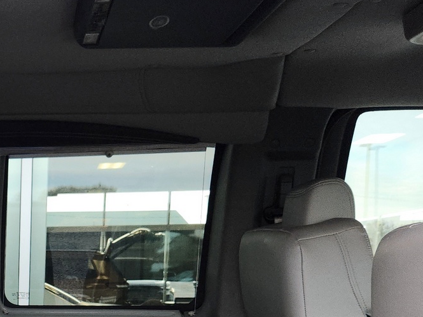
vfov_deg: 17.8
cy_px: 418
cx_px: -130
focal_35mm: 77
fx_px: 941
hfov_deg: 22.6
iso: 100
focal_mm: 5.9
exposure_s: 1/59
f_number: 1.8
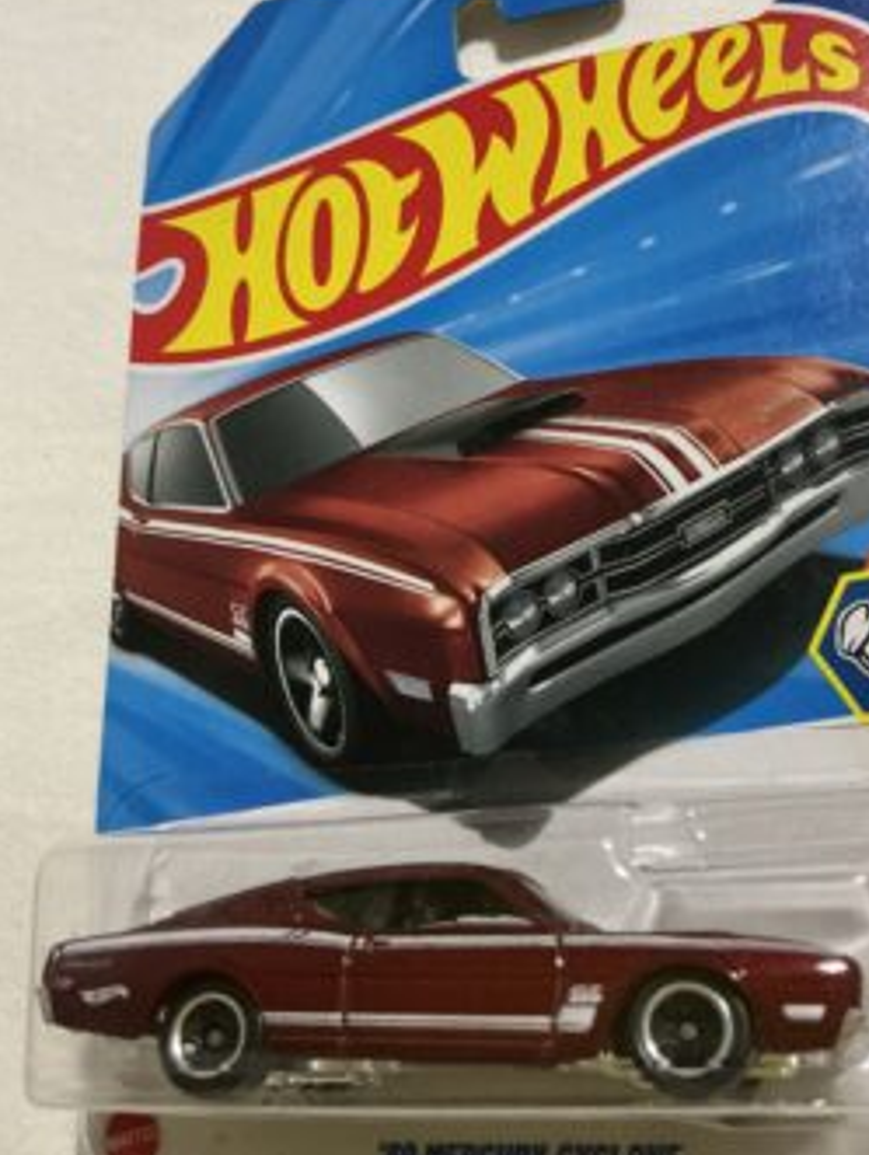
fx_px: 1169
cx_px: 506
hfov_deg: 40.6
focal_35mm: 35
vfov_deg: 52.5
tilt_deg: -60.8
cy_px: 537
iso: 400
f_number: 1.8
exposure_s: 1/30
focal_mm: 3
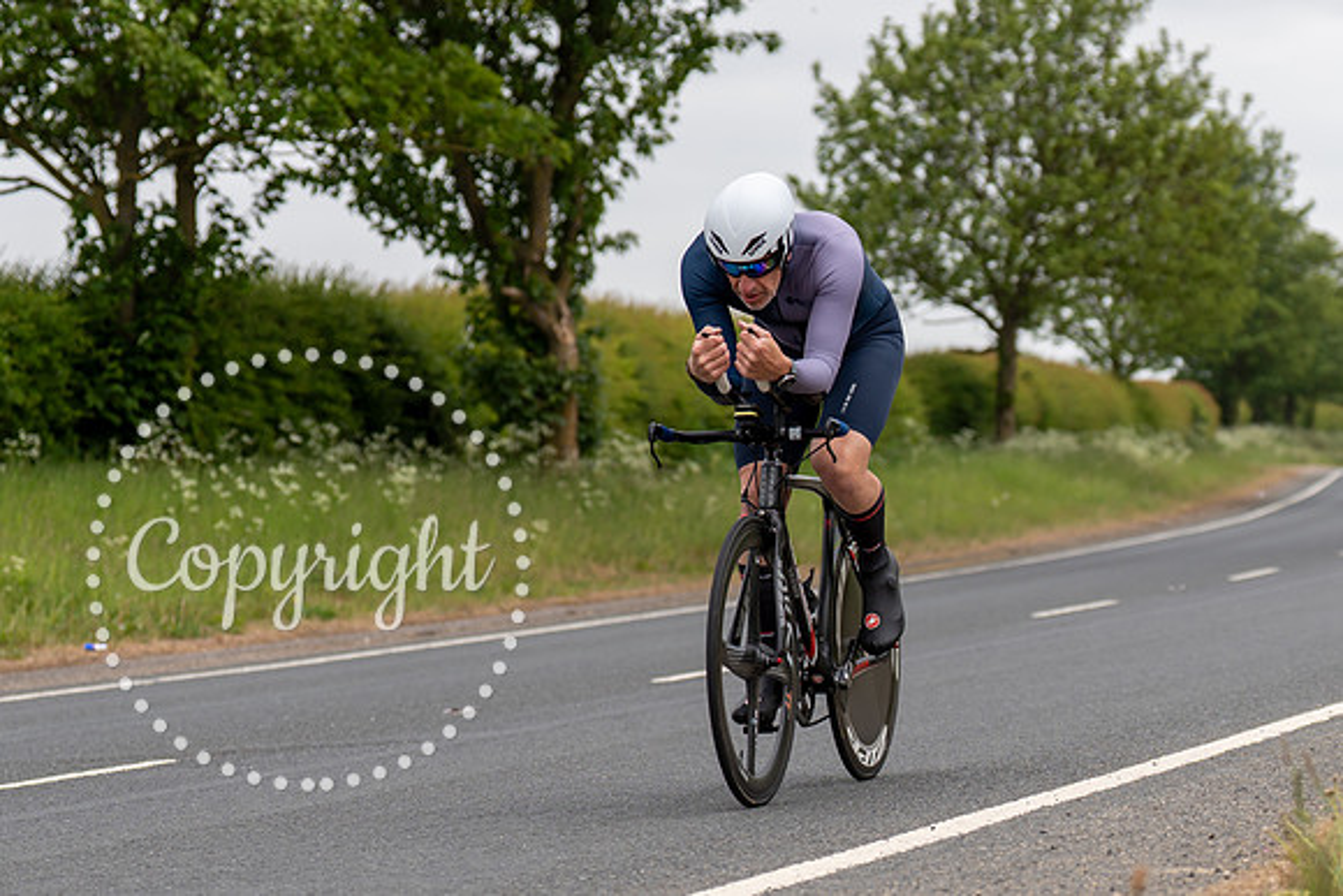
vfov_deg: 10.8
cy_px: 471
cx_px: 787
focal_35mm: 127
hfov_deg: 16.1
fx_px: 4738
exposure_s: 1/1250
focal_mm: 70
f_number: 3.2
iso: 125
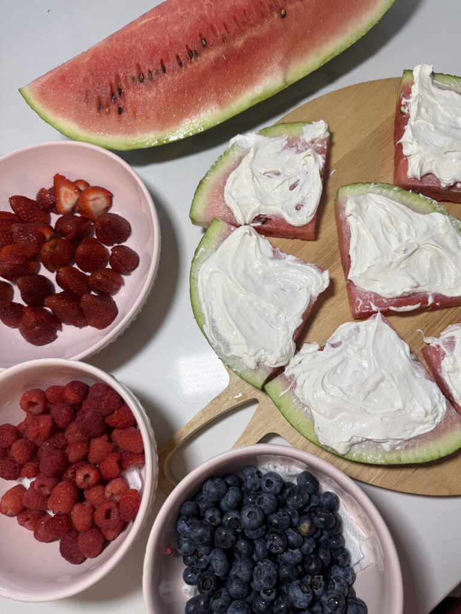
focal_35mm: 24
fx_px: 426
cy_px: 307
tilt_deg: -73.7
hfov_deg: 56.8
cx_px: 230
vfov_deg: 71.6
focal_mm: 6.76
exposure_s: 1/120
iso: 80
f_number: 1.78
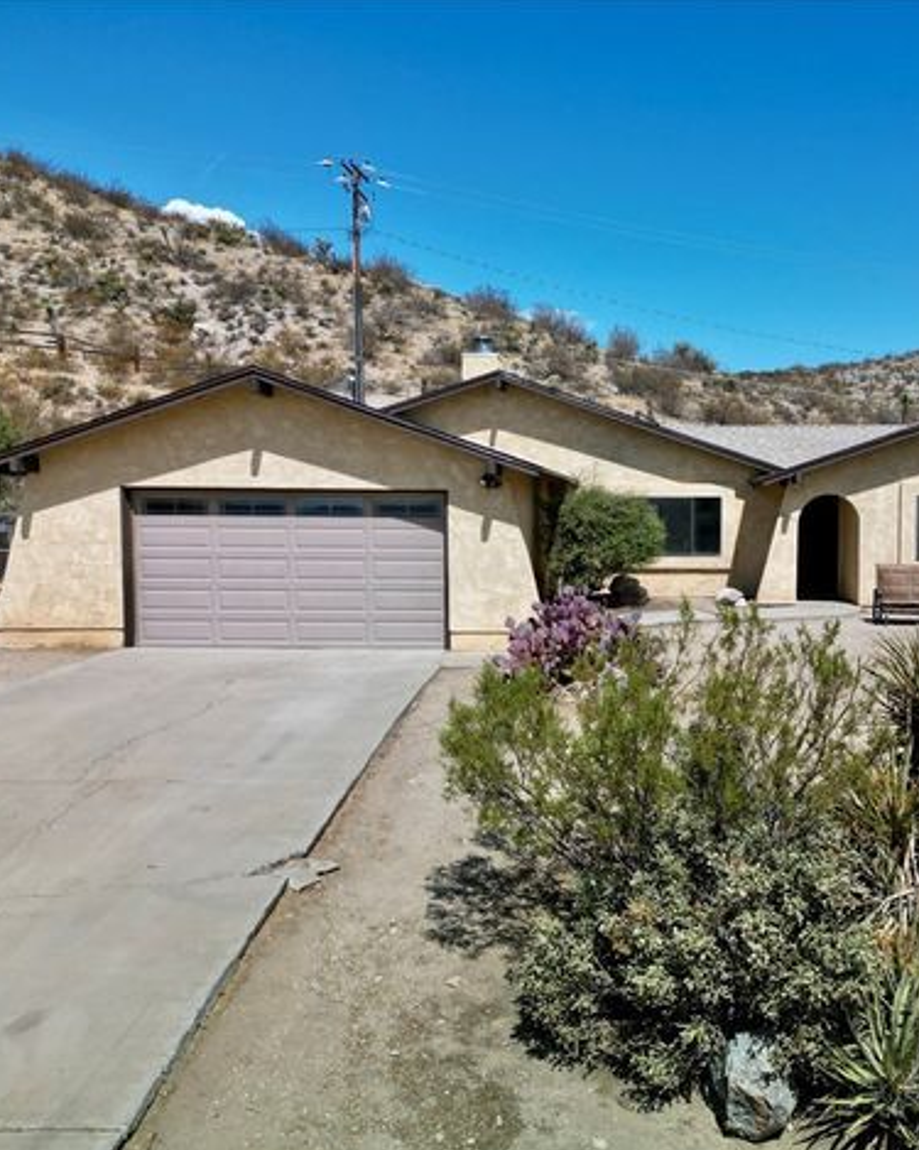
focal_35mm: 32
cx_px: 637
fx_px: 1088
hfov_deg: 44.9
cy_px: 584
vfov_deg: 55.7
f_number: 1.7
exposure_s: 1/500
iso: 110
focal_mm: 6.72
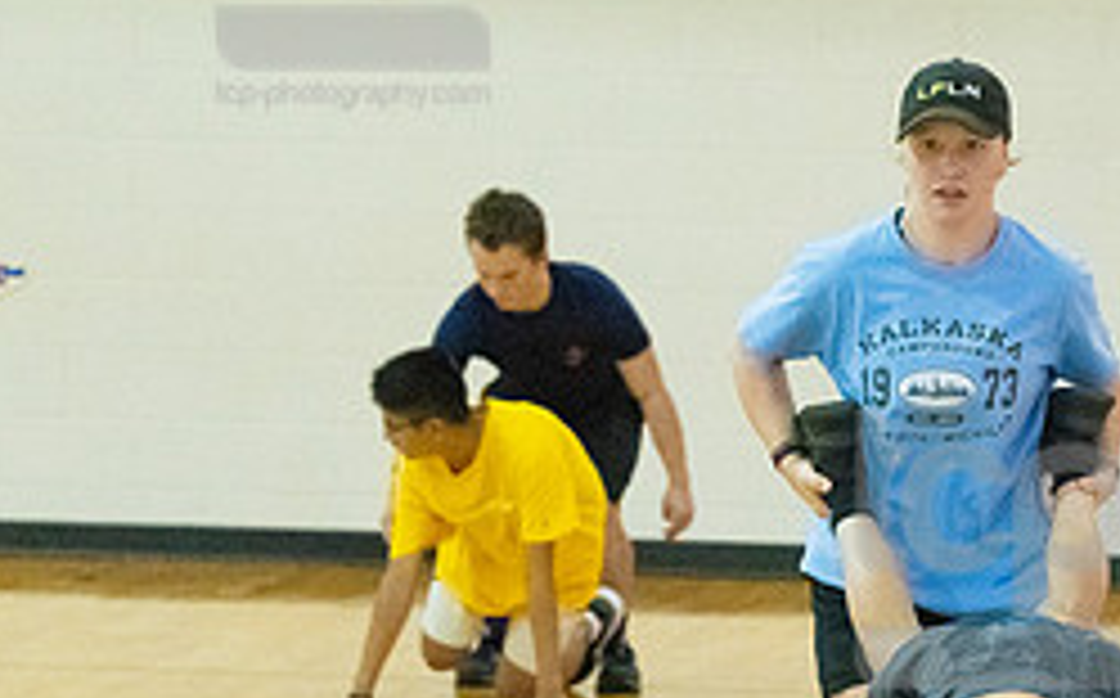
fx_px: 6891
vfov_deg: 5.8
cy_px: 570
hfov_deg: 9.3
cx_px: 994
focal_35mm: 226
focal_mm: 95
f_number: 4.5
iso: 6400
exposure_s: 1/640
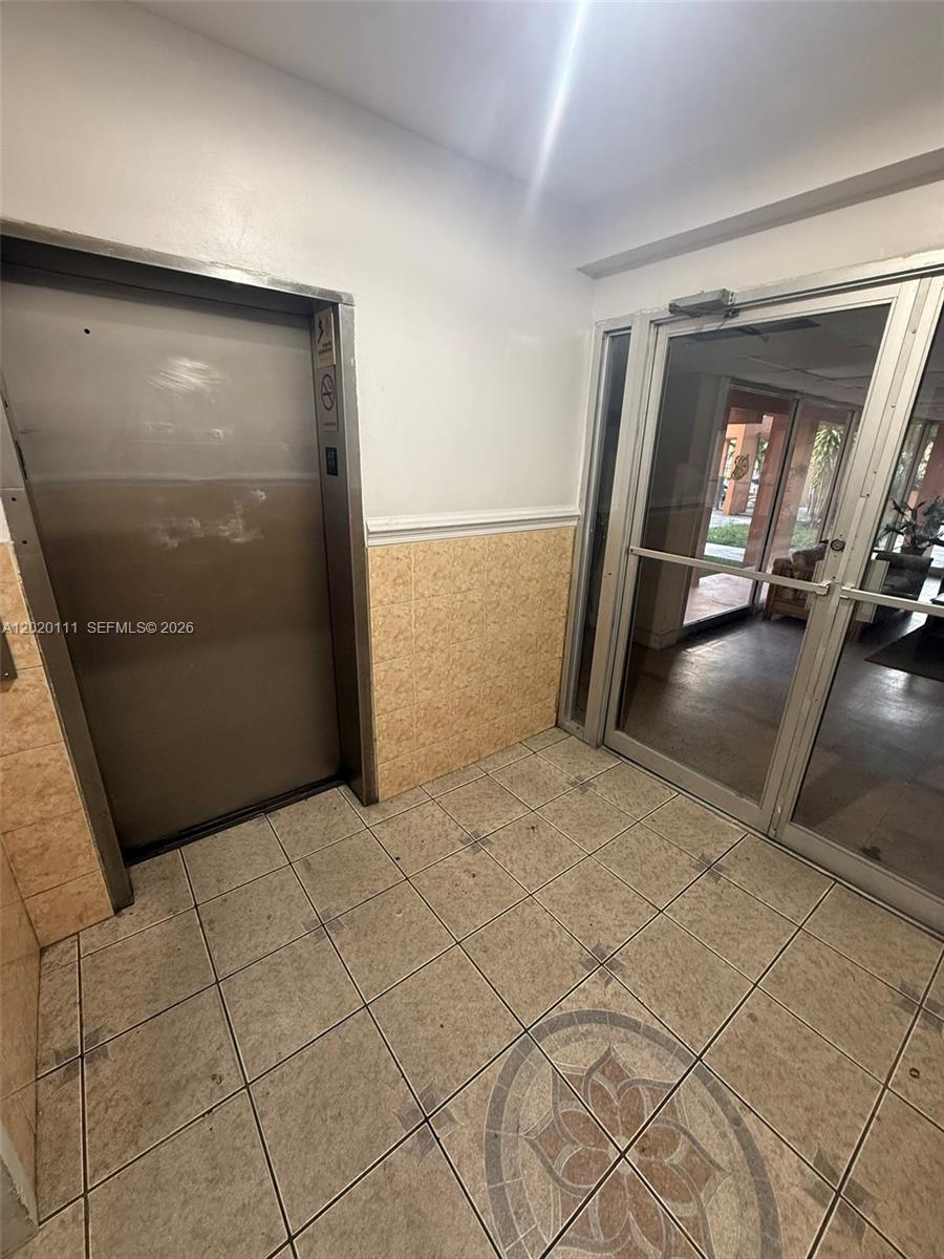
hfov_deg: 85.7
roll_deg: -1.7
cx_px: 472
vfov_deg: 102.1
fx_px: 509
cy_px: 630
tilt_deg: -18.2
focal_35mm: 14
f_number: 2.2
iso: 250
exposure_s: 1/120
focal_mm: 2.22
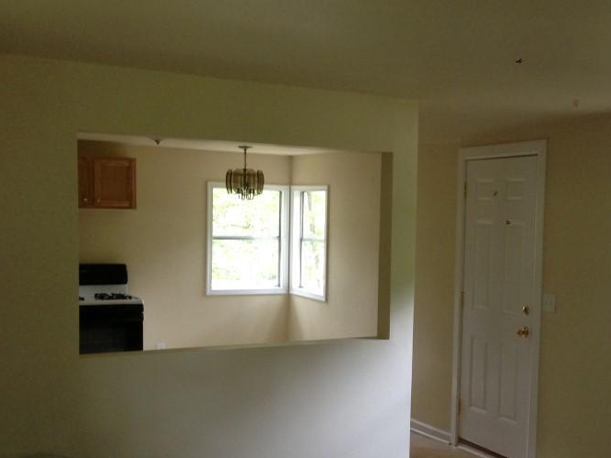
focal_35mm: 51
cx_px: 418
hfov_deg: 37.0
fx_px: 900
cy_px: 288
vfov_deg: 28.4
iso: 125
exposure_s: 1/20
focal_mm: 4.13
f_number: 2.4
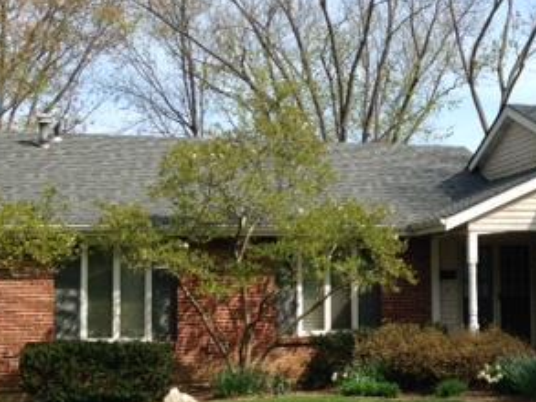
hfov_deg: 26.4
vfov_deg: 20.4
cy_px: 227
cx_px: 443
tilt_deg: +2.1
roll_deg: +1.2
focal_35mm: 72
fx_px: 1115
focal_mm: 4.12
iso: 50
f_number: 2.4
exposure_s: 1/1130
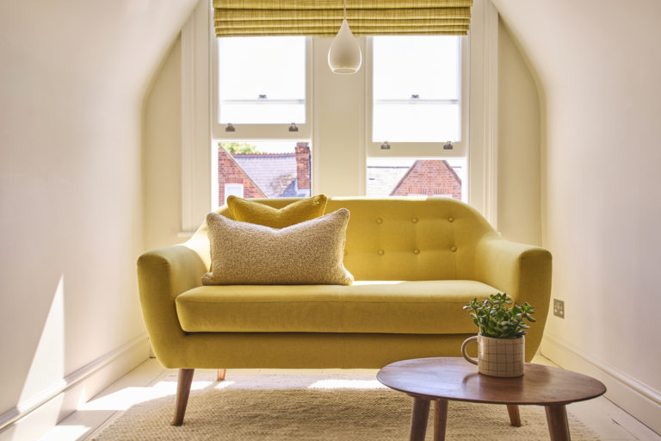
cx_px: 330
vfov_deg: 37.9
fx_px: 643
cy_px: 220
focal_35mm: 35
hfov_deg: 54.4
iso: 125
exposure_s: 1/50
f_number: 5.6
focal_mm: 35
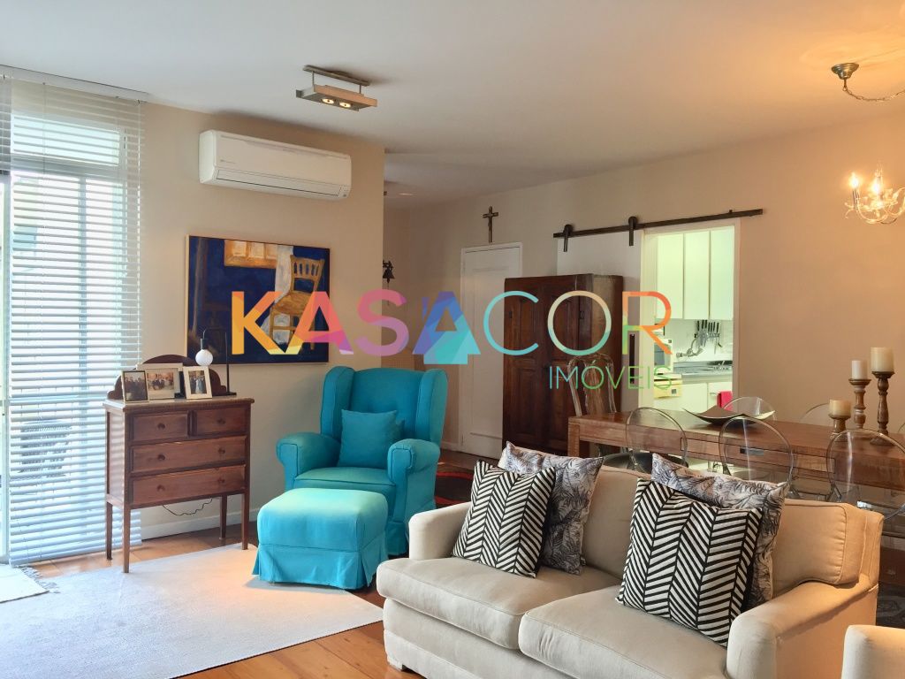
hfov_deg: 61.7
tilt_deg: -0.4
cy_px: 340
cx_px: 452
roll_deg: -1.9
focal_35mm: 29
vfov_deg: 48.2
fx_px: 758
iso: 80
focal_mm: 4.15
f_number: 2.2
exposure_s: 1/30
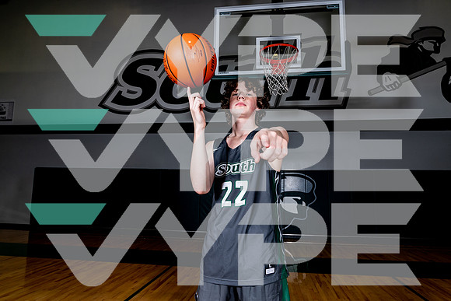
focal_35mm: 24
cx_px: 226
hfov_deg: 73.7
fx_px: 301
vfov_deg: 53.2
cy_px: 150
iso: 250
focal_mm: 24
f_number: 6.3
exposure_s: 1/125
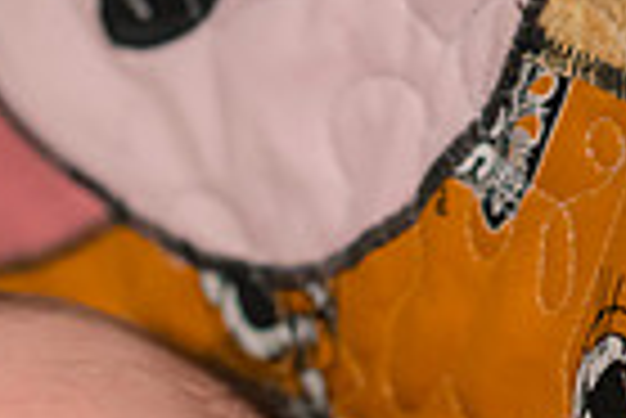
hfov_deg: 5.7
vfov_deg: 3.8
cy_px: 807
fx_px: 6179
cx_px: -311
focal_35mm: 355
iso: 800
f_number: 4
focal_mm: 85
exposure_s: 1/160
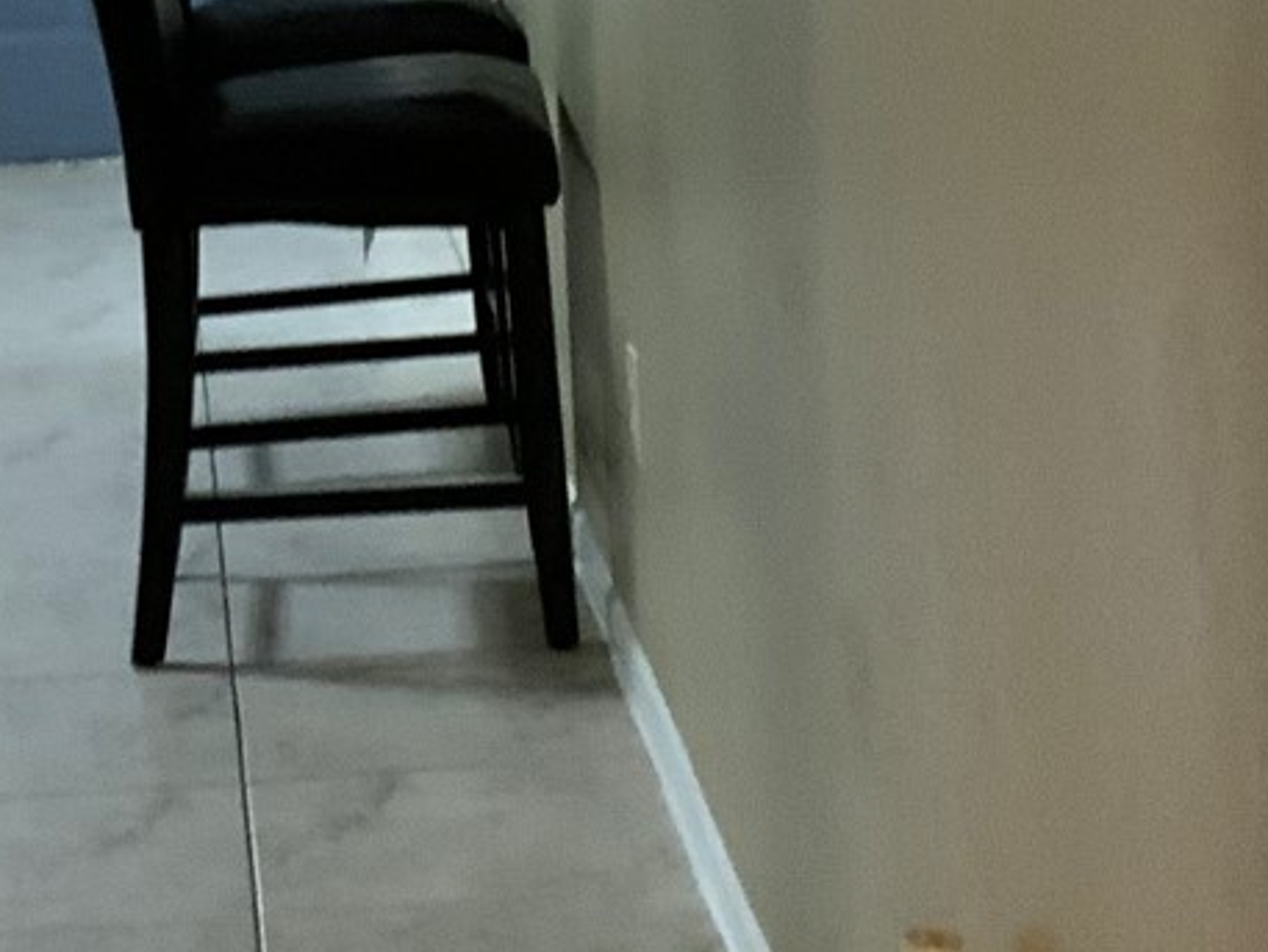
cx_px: 144
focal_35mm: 130
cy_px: -67
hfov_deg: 15.0
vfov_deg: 11.3
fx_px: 4763
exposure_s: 1/40
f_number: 1.8
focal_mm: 3
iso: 200
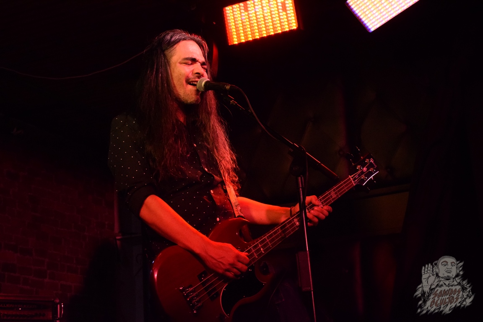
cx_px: 242
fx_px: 845
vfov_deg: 21.6
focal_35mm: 63
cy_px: 161
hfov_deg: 31.9
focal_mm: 42
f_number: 5
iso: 5000
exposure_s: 1/320
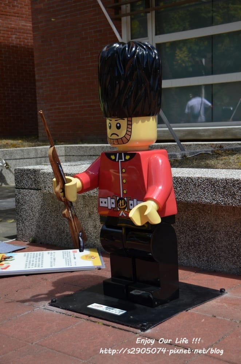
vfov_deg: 32.0
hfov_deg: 21.5
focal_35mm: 63
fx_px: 636
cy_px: 182
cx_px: 120
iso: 500
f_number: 4.2
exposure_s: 1/3200
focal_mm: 42
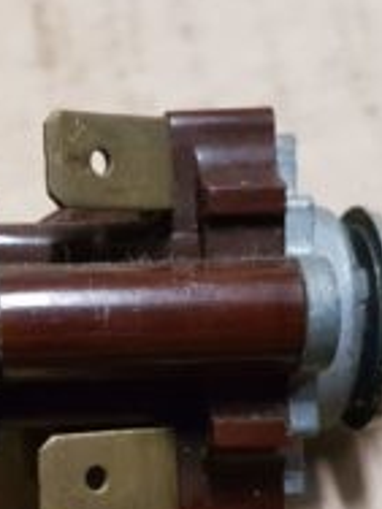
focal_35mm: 69
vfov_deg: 27.9
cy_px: 364
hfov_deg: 21.1
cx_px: 95
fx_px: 1015
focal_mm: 4.2
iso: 640
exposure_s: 1/50
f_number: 1.7
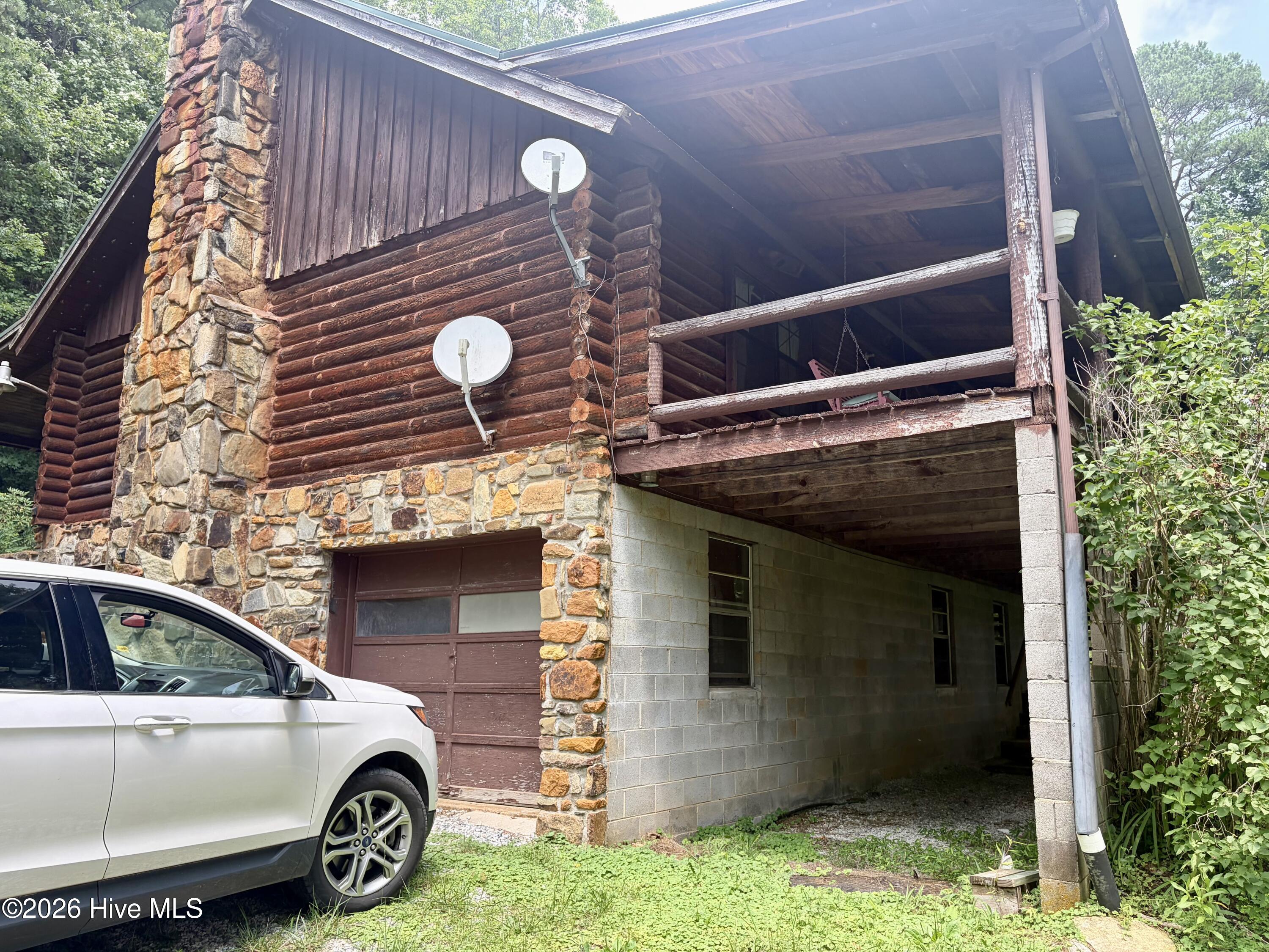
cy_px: 476
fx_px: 953
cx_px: 634
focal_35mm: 26
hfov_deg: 67.3
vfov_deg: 53.1
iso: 64
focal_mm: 5.96
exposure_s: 1/468
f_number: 1.6
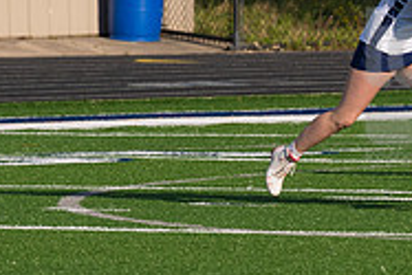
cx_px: 432
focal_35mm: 929
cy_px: 86
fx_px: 10640
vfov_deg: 1.5
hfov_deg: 2.2
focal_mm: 200
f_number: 5.6
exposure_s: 1/1600
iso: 250
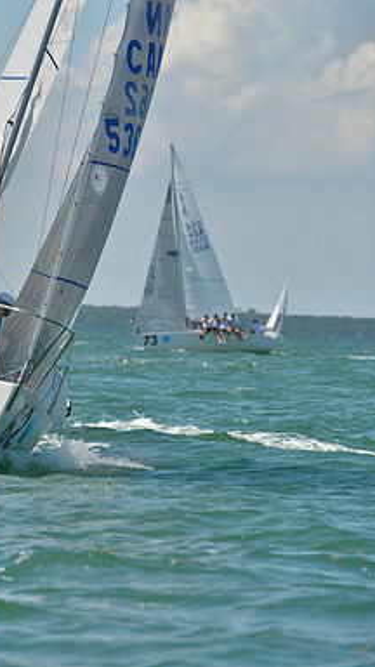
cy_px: 334
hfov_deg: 3.5
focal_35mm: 348
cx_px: -75
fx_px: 6152
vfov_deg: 6.2
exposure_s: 1/1250
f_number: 6.3
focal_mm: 220
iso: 200
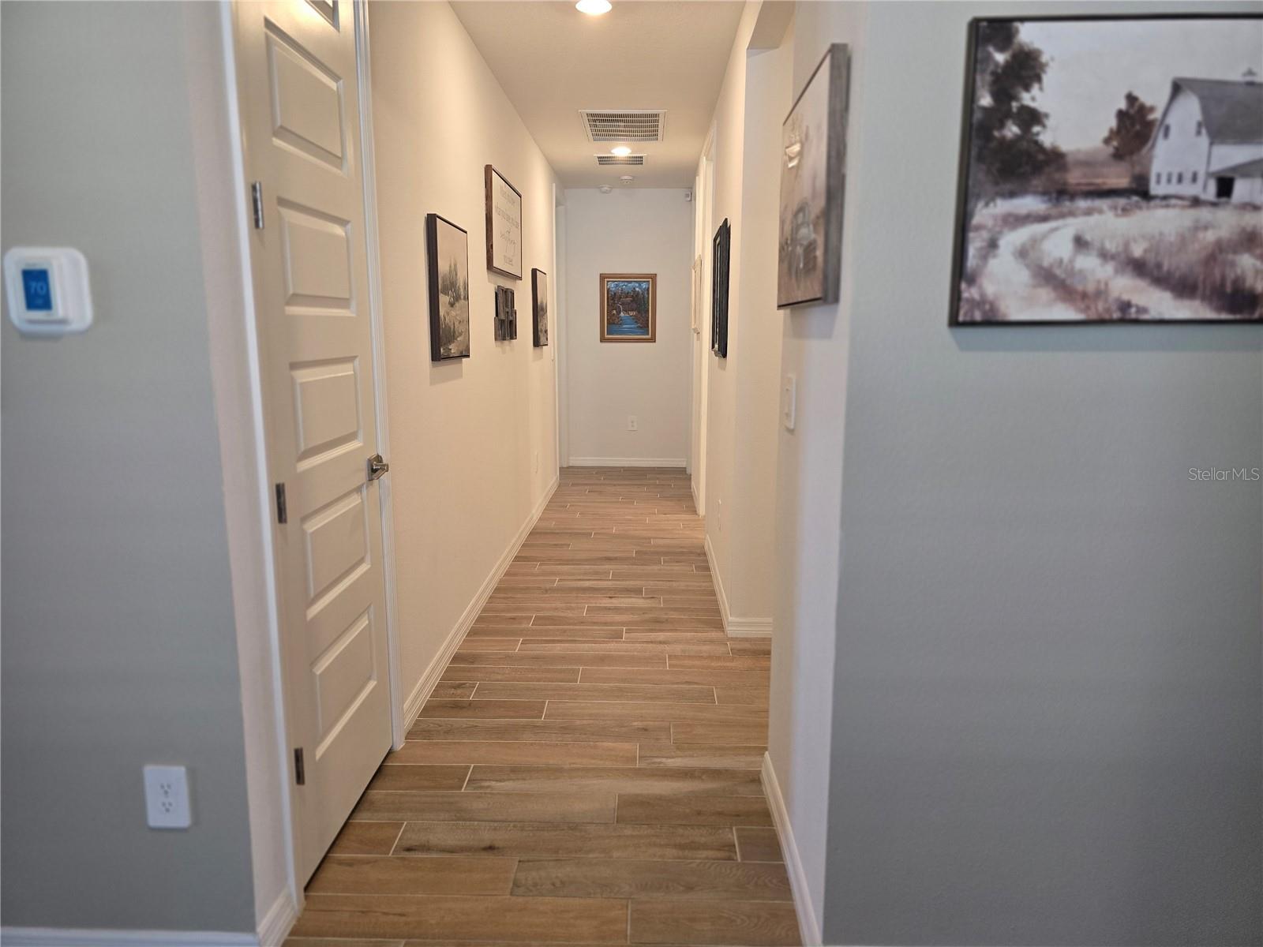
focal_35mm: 23
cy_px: 474
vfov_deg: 58.9
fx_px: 839
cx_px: 632
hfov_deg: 73.9
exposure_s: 1/120
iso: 250
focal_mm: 6.3
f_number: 1.7
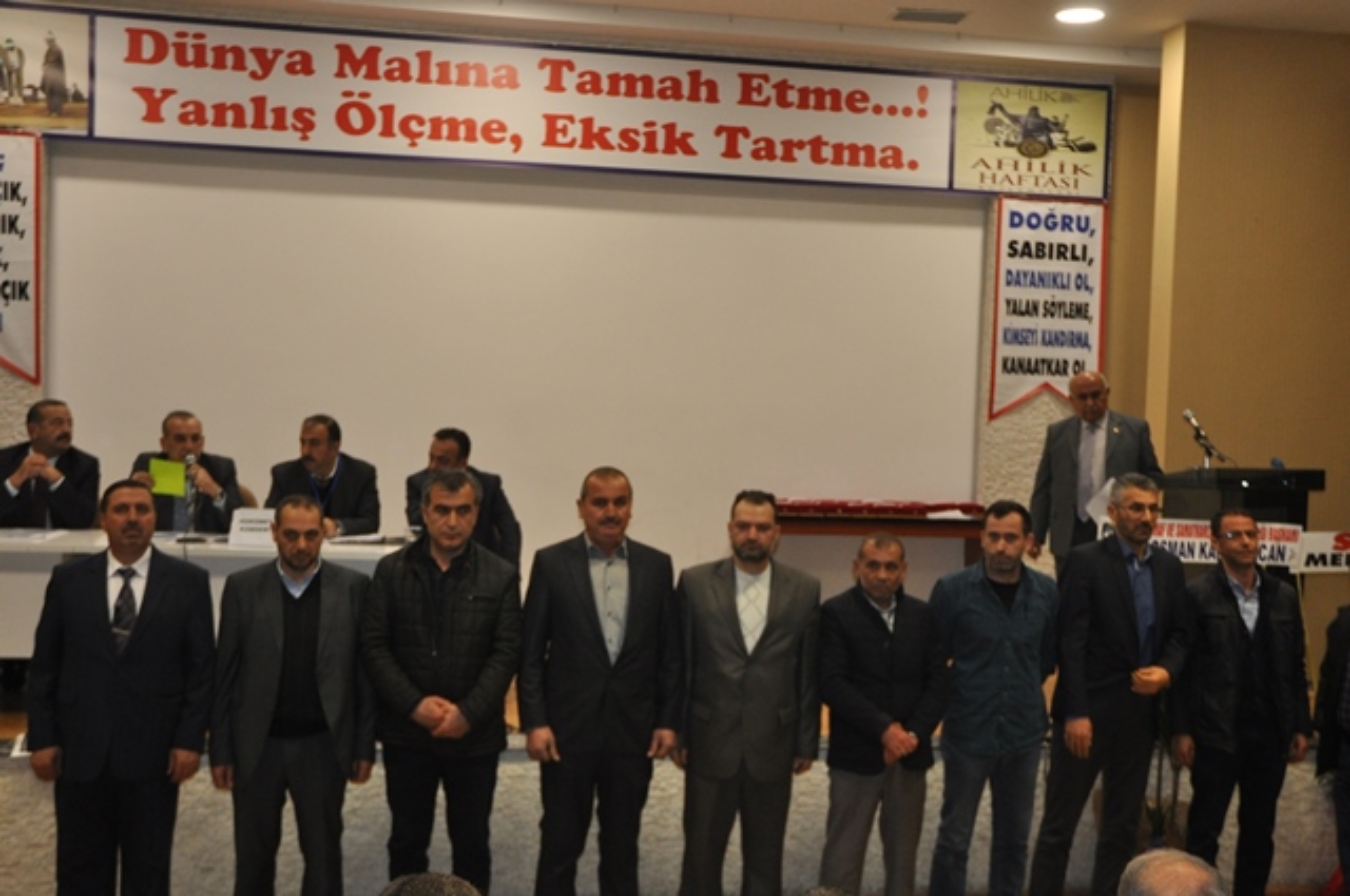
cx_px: 675
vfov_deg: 32.9
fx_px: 1517
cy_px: 448
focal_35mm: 40
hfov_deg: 48.0
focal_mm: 27
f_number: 3.8
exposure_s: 1/60
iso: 800
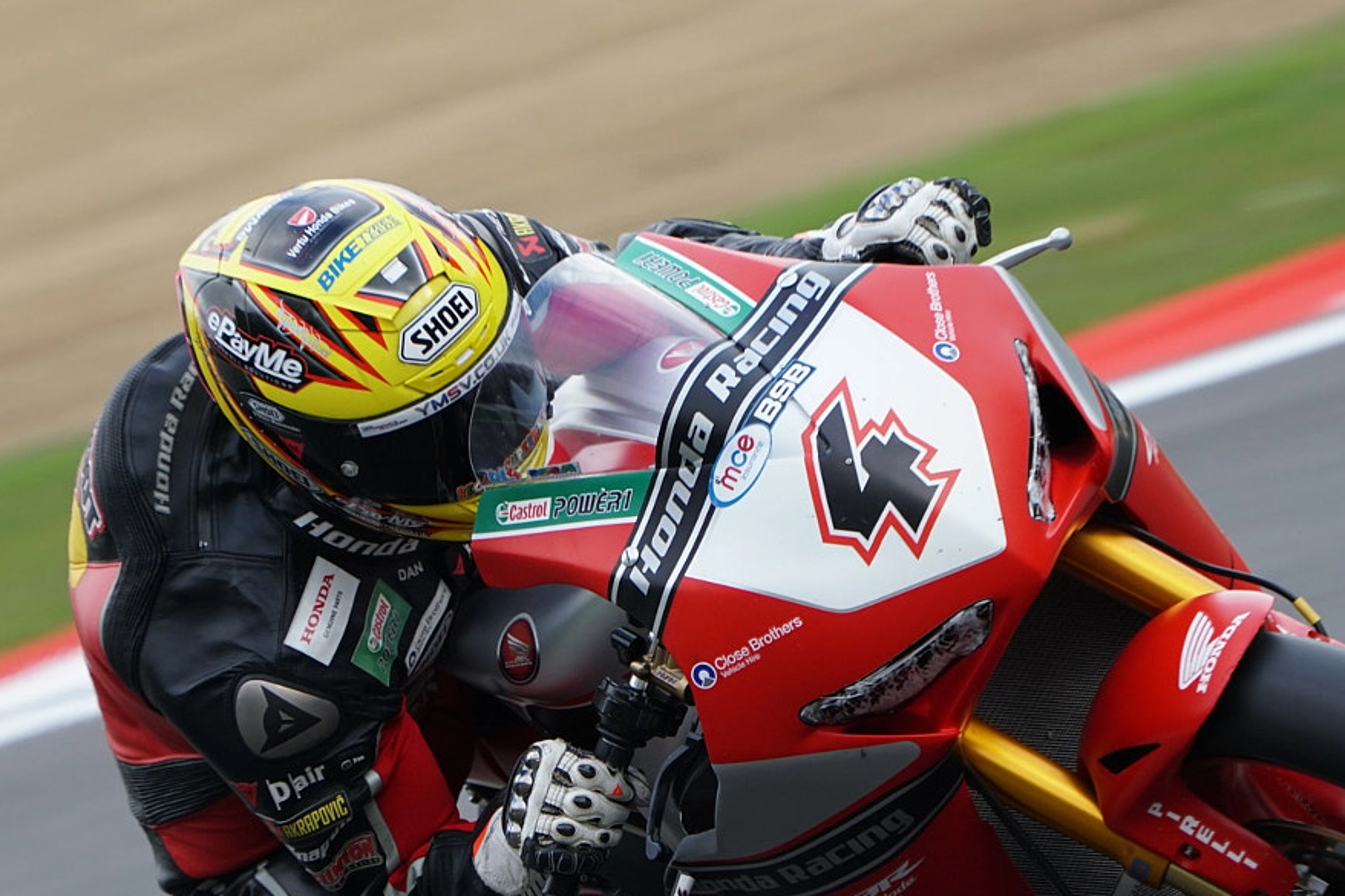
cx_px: 800
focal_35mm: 943
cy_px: 637
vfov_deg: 1.5
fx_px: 35219
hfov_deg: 2.2
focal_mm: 345
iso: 400
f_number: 5.6
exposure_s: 1/250
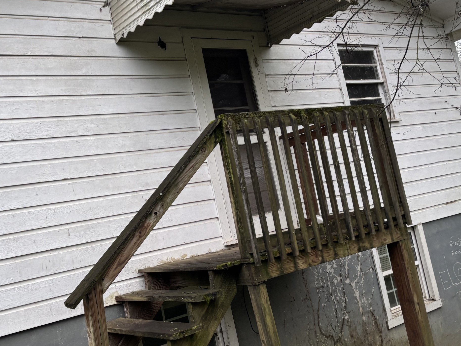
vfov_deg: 33.5
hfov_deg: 43.5
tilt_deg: +8.6
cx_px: 174
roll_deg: +10.8
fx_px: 573
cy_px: 149
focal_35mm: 43
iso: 40
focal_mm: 5.96
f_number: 1.6
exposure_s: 1/250
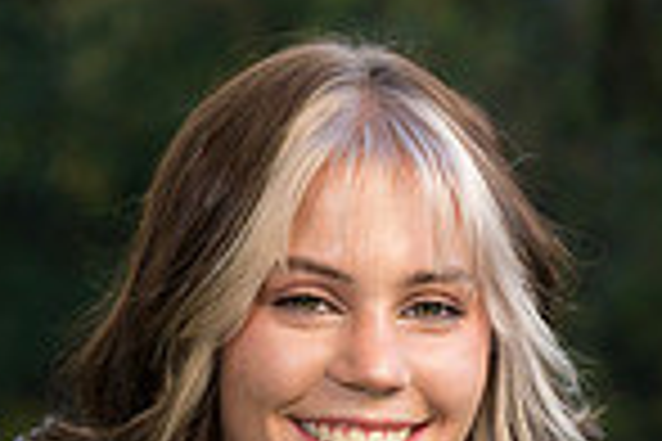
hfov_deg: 5.6
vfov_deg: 3.7
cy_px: 640
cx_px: 515
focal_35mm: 368
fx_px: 6767
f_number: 4.5
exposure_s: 1/250
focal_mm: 82
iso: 160
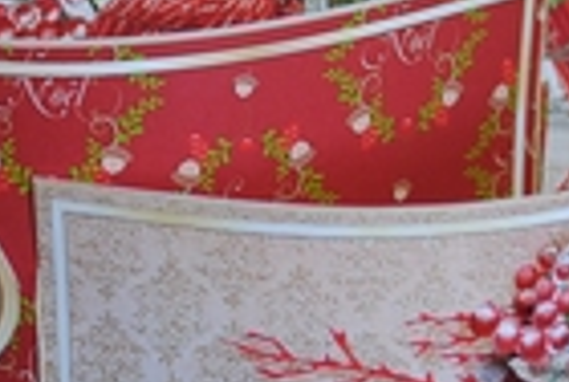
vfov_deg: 8.9
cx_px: 293
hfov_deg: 13.3
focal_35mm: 154
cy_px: -10
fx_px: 2439
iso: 320
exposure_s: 1/30
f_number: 4.8
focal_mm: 32
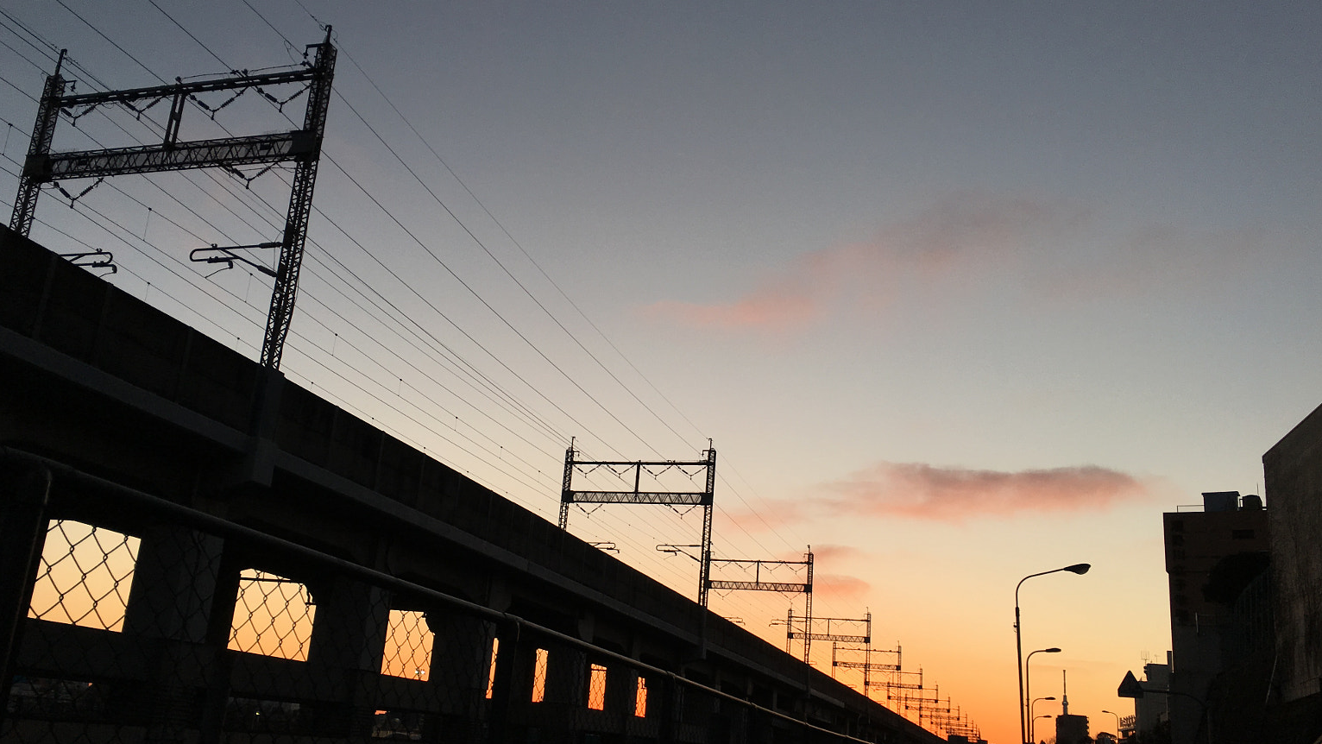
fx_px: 1157
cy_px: 414
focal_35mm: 33
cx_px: 646
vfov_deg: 35.6
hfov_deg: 59.5
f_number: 2.2
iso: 25
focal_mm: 4.15
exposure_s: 1/120
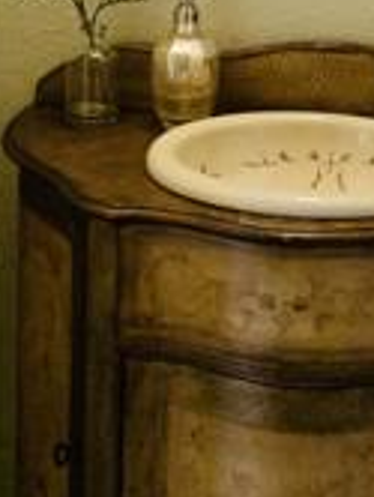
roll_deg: -1.5
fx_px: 1437
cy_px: -210
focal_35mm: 100
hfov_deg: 14.7
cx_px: 311
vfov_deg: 17.9
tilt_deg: -5.5
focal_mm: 4.25
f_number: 1.8
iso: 250
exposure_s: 1/60
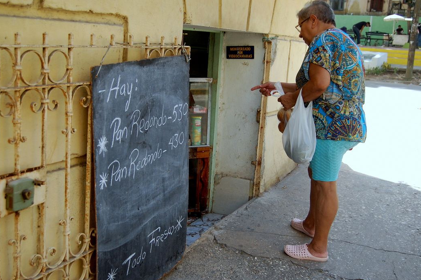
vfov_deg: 29.2
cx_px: 202
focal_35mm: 46
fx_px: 537
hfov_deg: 42.8
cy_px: 153
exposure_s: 1/500
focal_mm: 28
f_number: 4.2
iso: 450
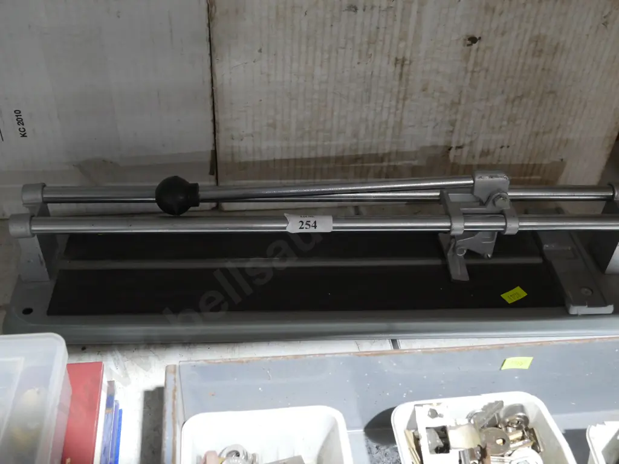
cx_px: 310
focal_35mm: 40
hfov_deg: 46.8
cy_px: 232
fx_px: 715
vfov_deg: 36.0
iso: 2000
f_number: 4.5
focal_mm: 20
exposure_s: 1/60
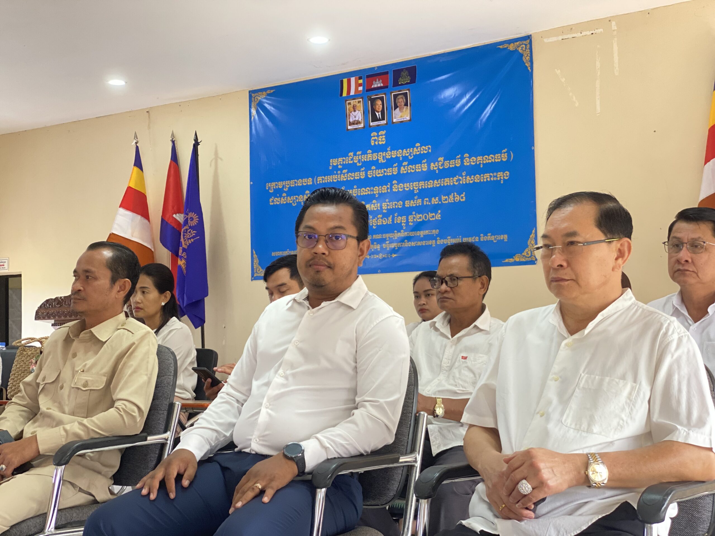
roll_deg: +0.2
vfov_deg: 28.0
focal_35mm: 52
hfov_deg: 36.8
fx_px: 1074
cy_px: 268
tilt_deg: +2.7
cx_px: 358
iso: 250
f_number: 2
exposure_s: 1/88
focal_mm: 6
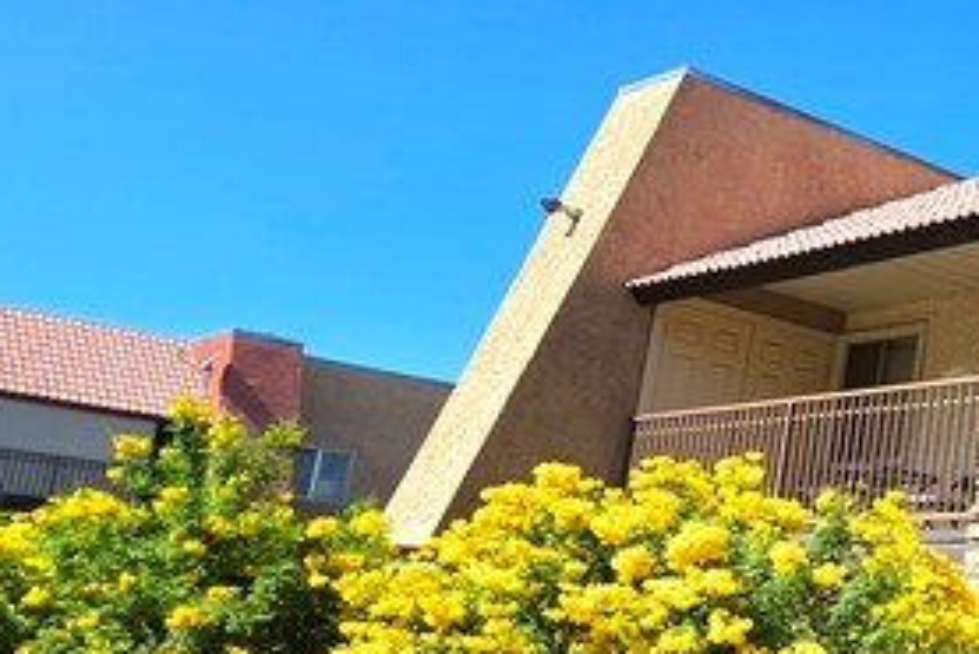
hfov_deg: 25.3
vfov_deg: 26.8
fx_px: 1360
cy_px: 467
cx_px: 1590
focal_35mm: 50
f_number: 1.9
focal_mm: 2.2
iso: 50
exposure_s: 1/2000
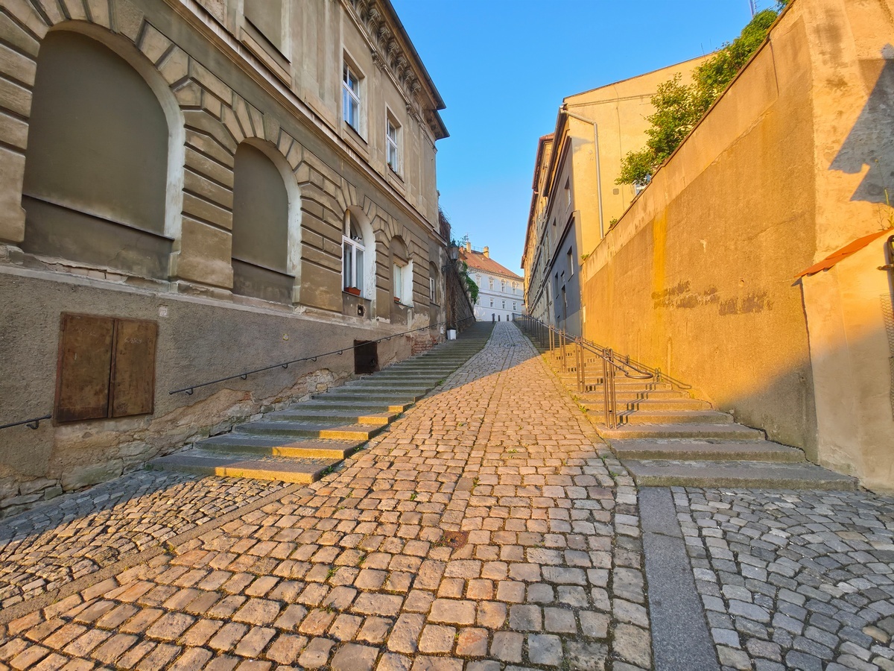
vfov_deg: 89.9
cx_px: 447
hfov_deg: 106.2
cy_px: 336
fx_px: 336
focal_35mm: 13
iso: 16
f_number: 1.9
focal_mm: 2.2
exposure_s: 1/134
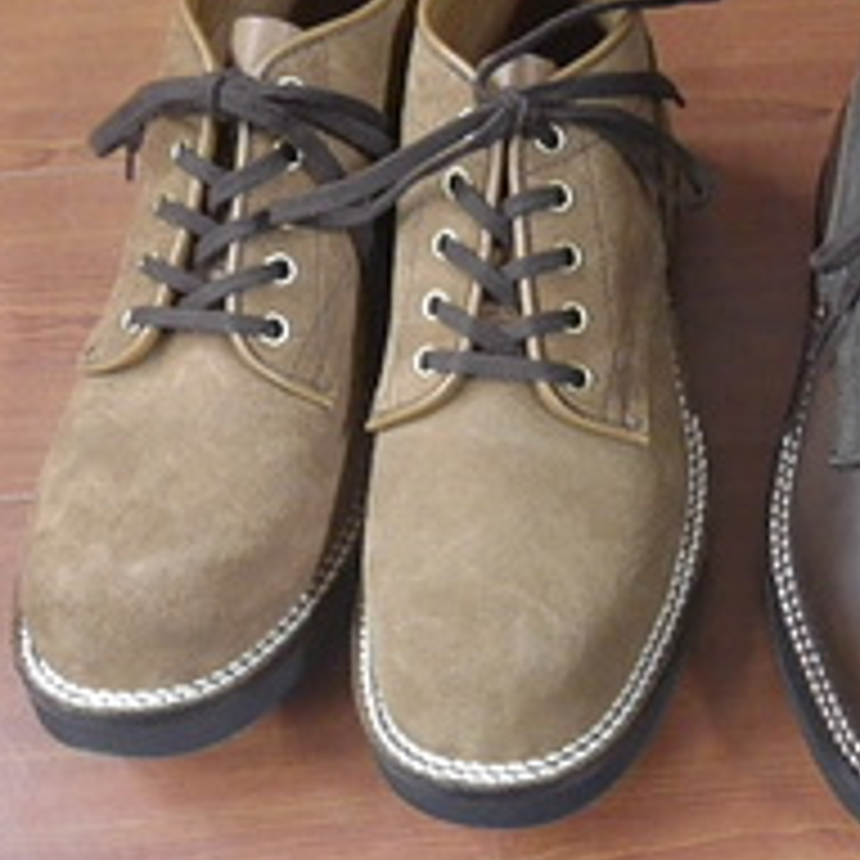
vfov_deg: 31.1
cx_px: 756
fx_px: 1546
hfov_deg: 29.9
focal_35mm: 55
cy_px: 416
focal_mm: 6.1
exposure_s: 1/13
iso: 800
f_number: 3.8
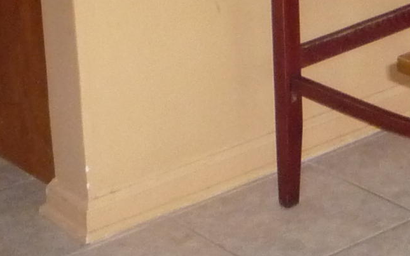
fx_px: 1654
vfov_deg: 8.2
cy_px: -345
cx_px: 412
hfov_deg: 13.9
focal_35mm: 148
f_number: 3.3
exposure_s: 1/30
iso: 400
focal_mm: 5.2
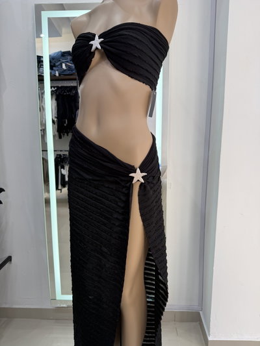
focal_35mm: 24
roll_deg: -0.7
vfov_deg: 71.6
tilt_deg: -9.1
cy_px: 173
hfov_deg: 56.8
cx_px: 130
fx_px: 240
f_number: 1.78
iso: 100
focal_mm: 6.76
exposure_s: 1/137
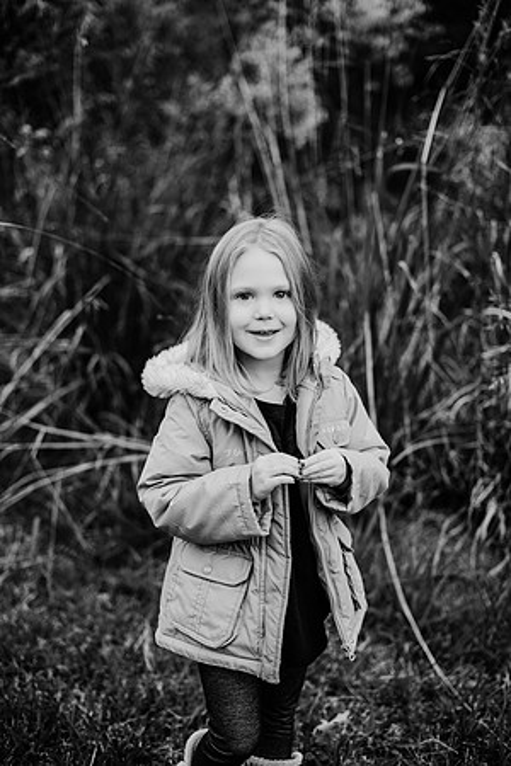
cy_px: 383
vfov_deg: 39.6
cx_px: 256
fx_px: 1065
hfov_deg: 27.0
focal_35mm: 50
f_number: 2.2
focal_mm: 50
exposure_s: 1/800
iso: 320
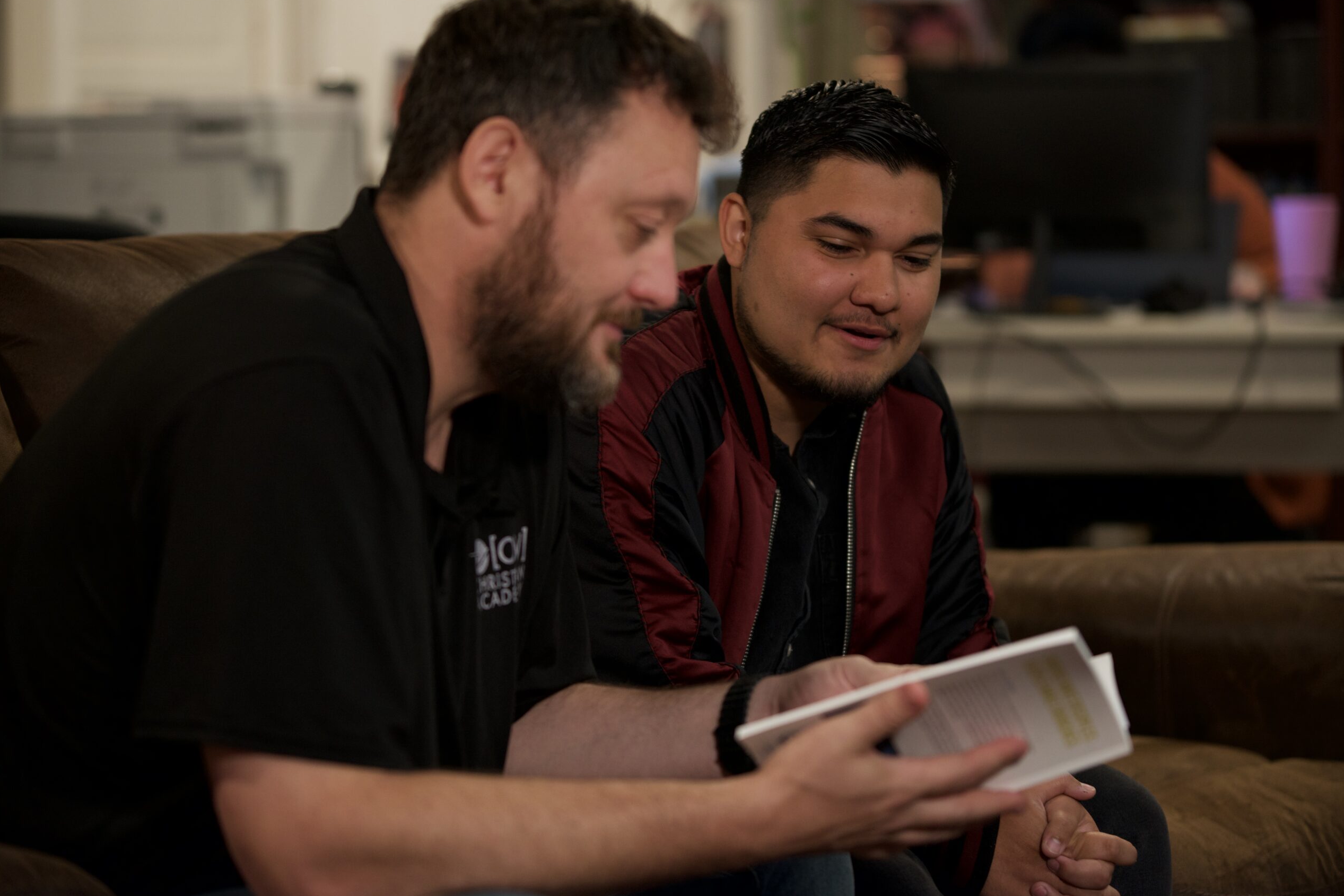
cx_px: 677
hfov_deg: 21.2
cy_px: 446
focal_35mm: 96
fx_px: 3584
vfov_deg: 14.3
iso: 1250
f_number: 2.8
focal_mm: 95
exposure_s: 1/80
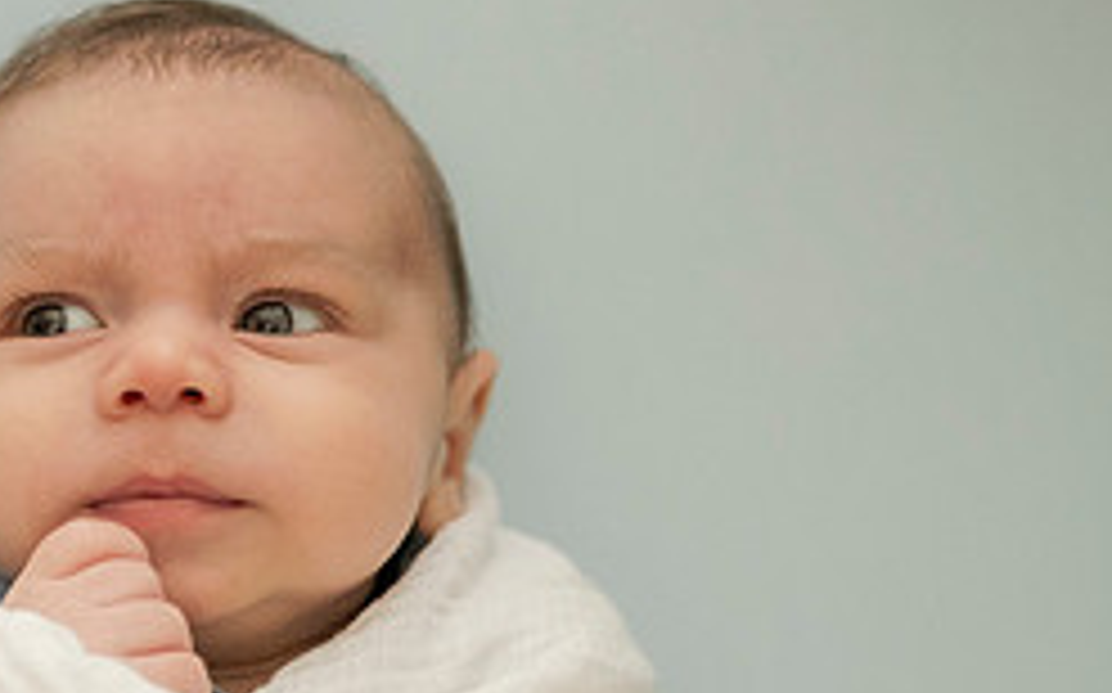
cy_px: 477
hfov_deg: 20.8
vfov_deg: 13.2
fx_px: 2998
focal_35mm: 99
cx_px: 265
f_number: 1.8
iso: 800
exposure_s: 1/160
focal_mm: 35
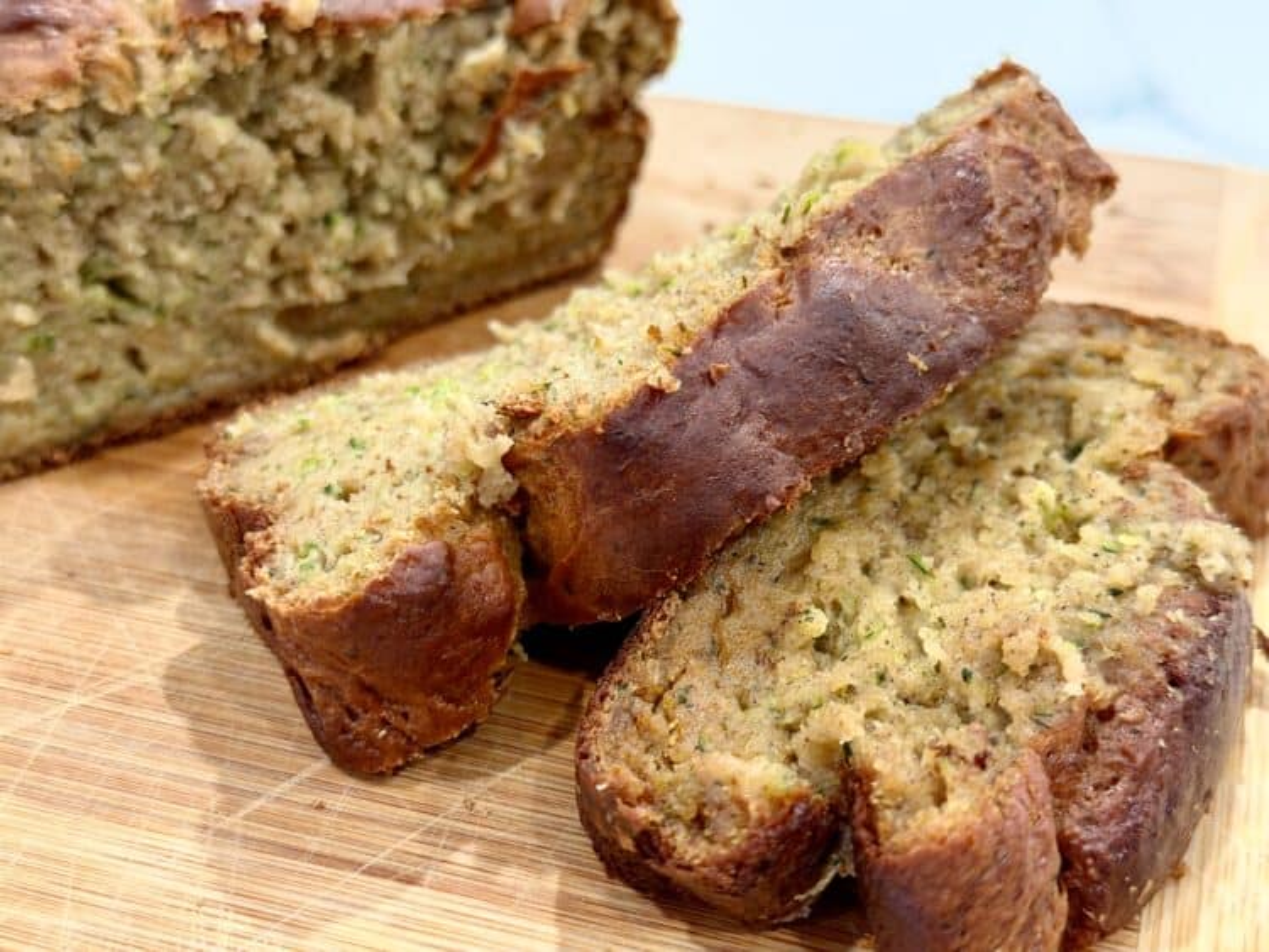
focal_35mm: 48
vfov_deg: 30.3
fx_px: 1760
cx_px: 634
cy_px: 476
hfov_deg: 39.6
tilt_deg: -32.8
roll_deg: -2.2
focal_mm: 6.76
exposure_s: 1/40
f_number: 1.78
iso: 400
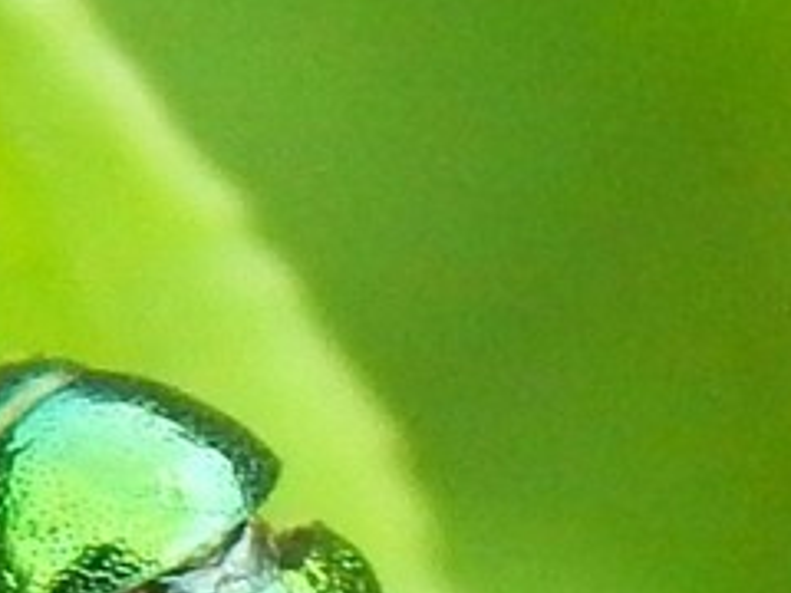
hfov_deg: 6.6
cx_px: 124
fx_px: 6901
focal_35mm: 302
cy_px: 649
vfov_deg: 4.9
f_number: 4.3
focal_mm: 15.3
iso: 360
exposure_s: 1/250
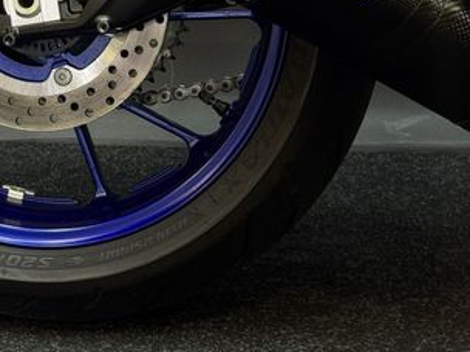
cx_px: 49
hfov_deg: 19.1
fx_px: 1371
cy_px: -6
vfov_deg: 14.4
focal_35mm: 101
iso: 160
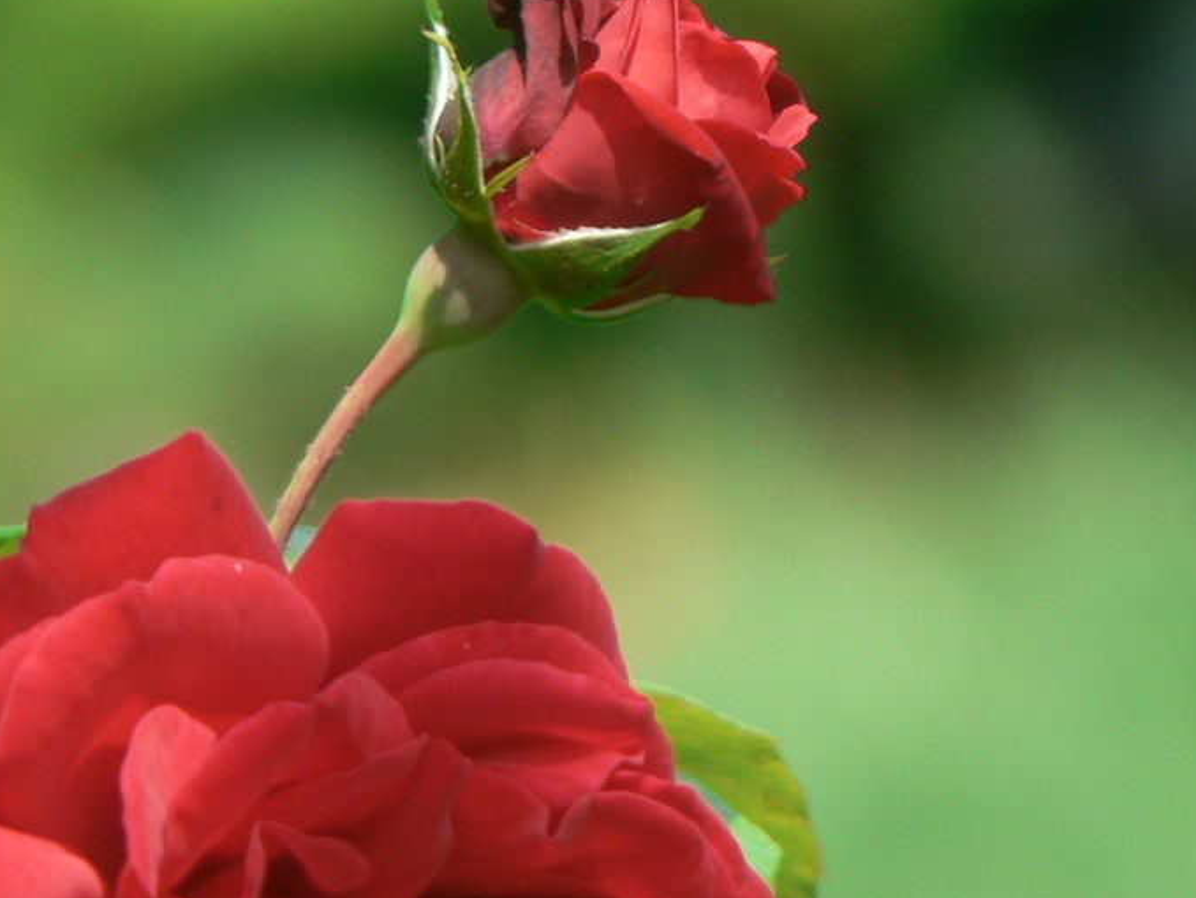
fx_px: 26376
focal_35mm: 763
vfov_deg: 2.0
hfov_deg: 2.6
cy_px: 528
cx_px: 446
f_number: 4
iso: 80
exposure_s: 1/250
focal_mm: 72
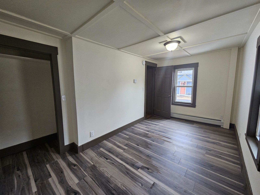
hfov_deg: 106.2
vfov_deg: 89.9
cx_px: 130
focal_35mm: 13
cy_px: 98
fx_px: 98
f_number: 2.2
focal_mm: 2.2
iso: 250
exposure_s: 1/60
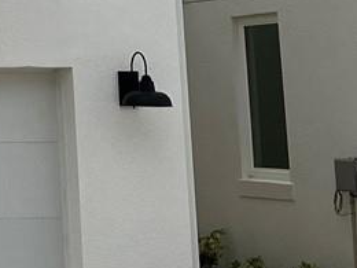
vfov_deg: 8.2
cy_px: -261
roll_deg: +1.1
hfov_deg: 10.7
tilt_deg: +11.5
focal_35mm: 172
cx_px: -306
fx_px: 1774
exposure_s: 1/2703
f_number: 1.8
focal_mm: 3.99
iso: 32
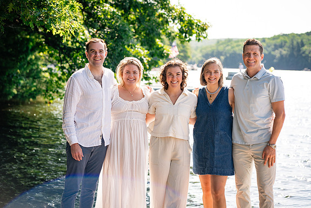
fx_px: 743
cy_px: 105
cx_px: 156
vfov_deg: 15.9
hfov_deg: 23.6
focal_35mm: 86
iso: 320
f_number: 3.5
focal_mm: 85
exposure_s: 1/1600
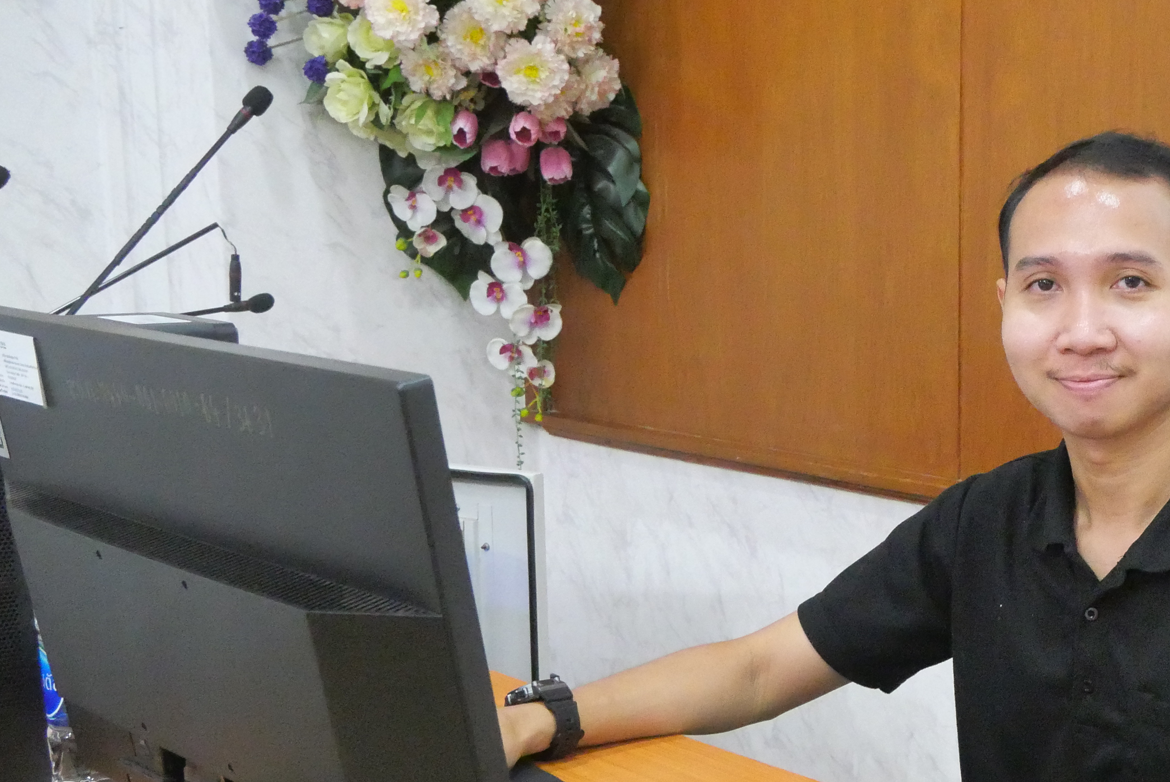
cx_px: 1037
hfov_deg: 34.4
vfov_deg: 24.5
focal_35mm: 55
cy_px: 550
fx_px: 1789
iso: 6400
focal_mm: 15
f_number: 5.6
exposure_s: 1/60
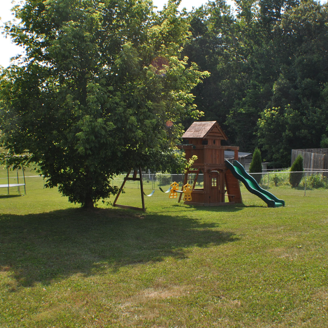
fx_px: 536
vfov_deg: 34.0
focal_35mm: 50
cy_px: 164
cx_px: 178
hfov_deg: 34.0
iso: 200
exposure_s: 1/320
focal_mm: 26
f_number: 9
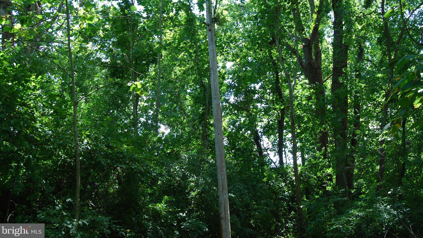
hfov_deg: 52.8
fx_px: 426
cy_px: 96
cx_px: 211
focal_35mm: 38
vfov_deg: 31.1
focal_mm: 24
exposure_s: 1/60
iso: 200
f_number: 8
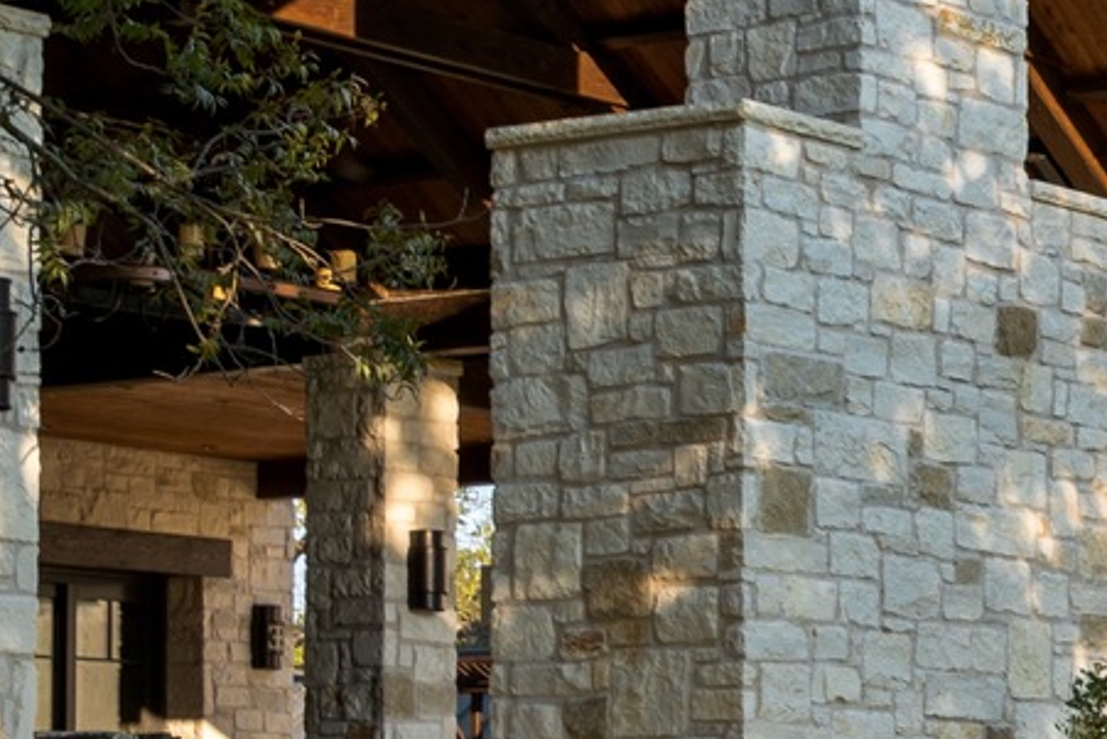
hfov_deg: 14.5
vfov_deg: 10.3
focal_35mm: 133
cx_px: 1568
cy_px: 643
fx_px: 4091
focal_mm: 24
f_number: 8
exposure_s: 1/60
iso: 100
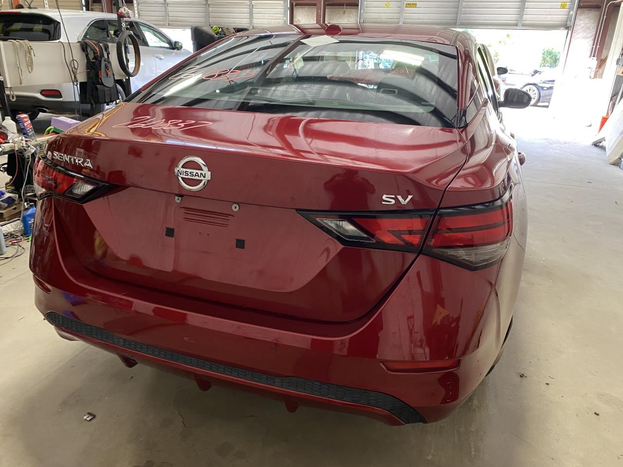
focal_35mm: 26
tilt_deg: -20.3
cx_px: 312
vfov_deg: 53.1
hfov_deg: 67.3
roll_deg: -1.5
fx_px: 468
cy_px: 234
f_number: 1.8
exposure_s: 1/60
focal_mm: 4.25
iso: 320
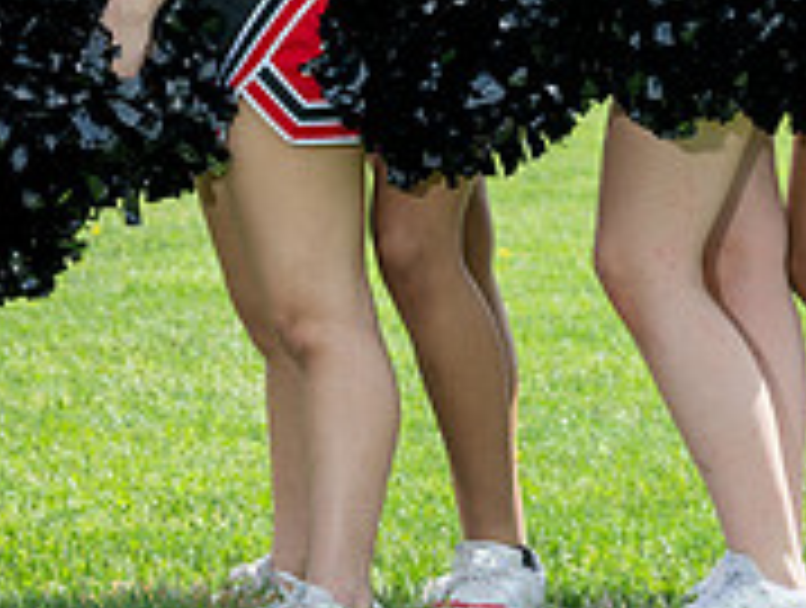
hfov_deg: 6.1
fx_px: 7559
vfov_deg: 4.6
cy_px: -347
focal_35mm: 324
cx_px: 234
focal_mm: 79
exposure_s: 1/160
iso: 80
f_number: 6.3
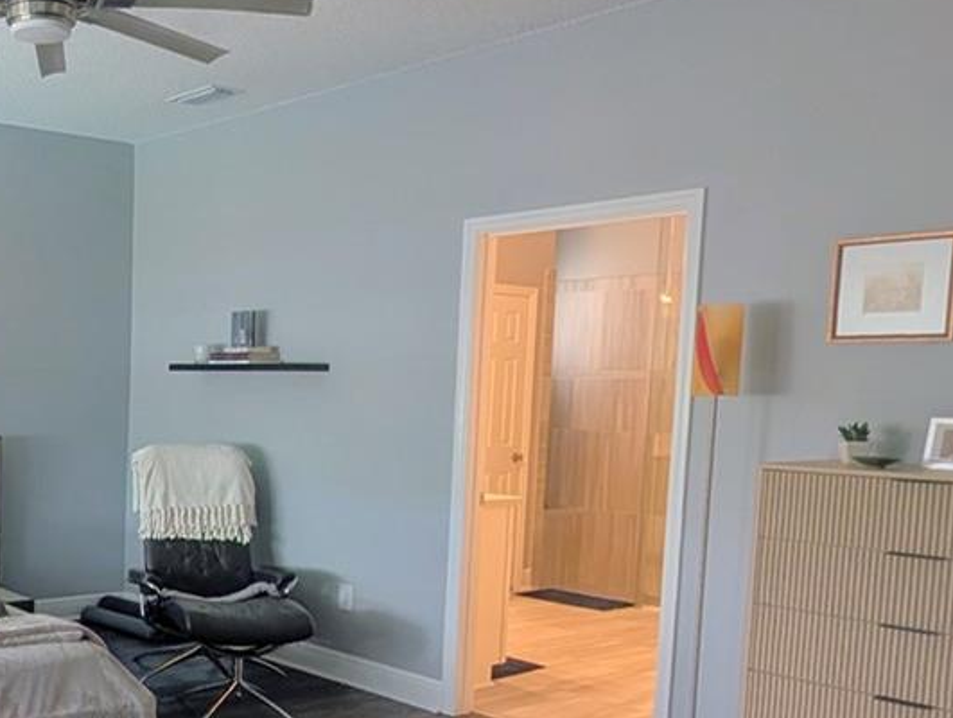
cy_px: 476
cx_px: 0
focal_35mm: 36
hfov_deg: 43.8
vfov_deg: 39.3
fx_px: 993
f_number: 1.7
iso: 67
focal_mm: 2.02
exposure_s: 1/40
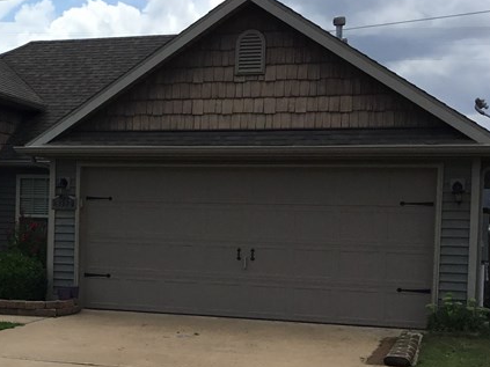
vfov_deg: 19.6
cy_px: 242
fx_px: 1061
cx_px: 7
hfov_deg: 24.8
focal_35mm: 75
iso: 25
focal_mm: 3.3
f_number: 2.4
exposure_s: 1/2717
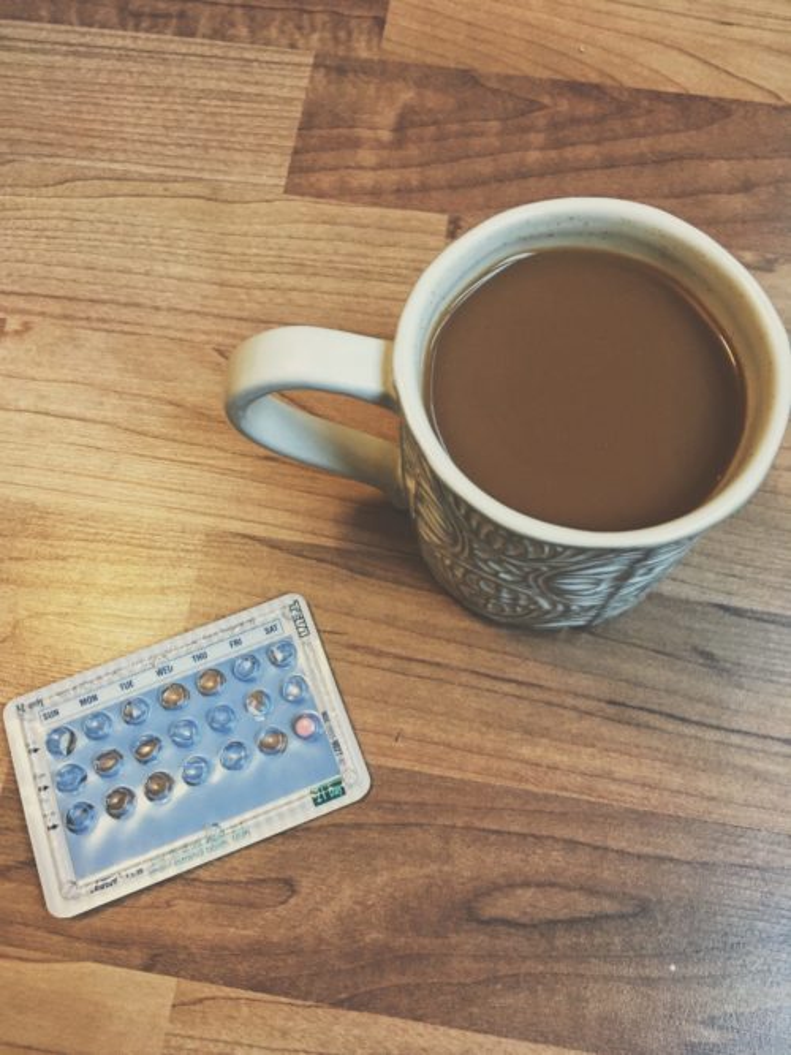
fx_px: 884
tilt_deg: -72.6
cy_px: 528
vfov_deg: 61.7
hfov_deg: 48.2
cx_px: 396
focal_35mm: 29
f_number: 2.2
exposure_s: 1/30
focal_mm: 4.15
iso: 160
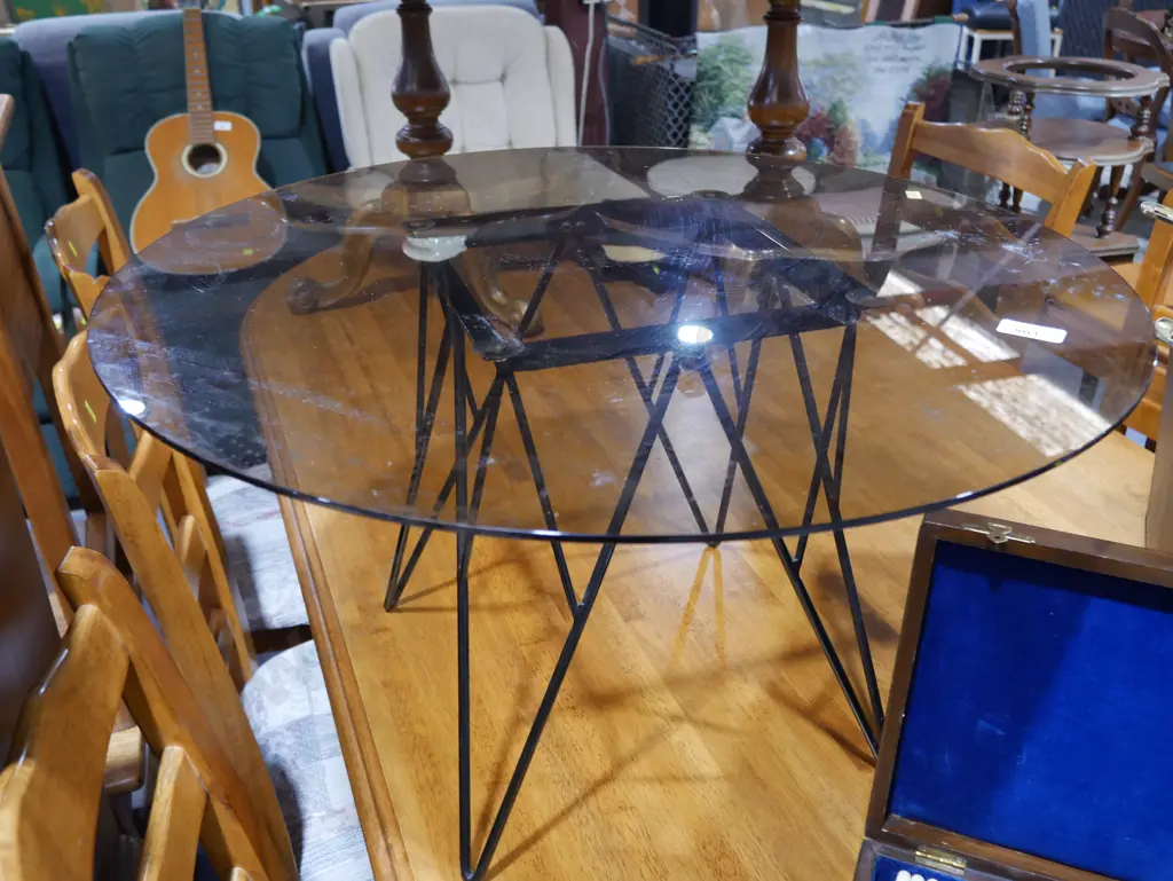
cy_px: 440
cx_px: 586
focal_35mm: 32
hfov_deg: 56.8
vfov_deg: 44.2
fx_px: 1085
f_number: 3.6
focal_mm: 16
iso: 800
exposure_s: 1/60
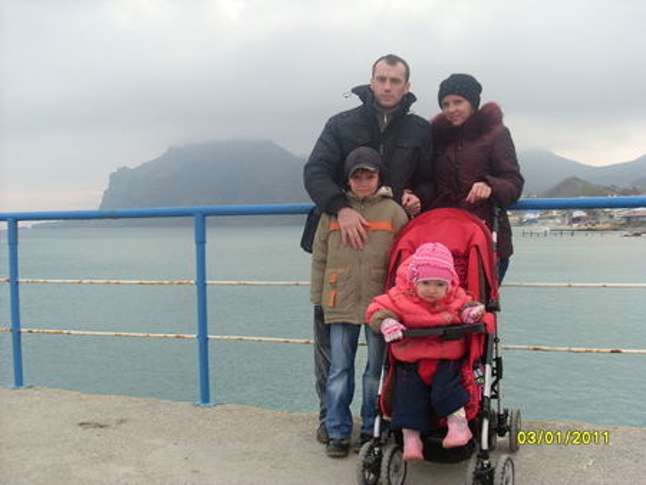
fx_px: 710
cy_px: 242
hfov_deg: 49.0
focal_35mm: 38
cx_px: 323
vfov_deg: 37.8
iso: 80
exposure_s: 1/90
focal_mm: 6.3
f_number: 7.7
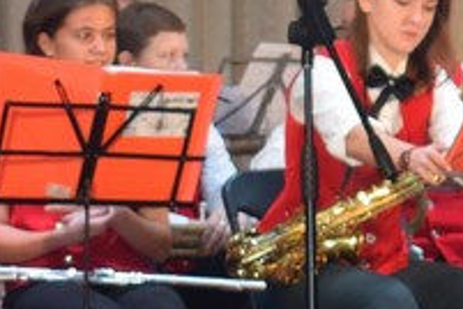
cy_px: -131
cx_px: 652
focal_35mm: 309
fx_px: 3974
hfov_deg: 6.6
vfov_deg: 4.4
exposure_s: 1/60
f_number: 4.8
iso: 800
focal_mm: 36
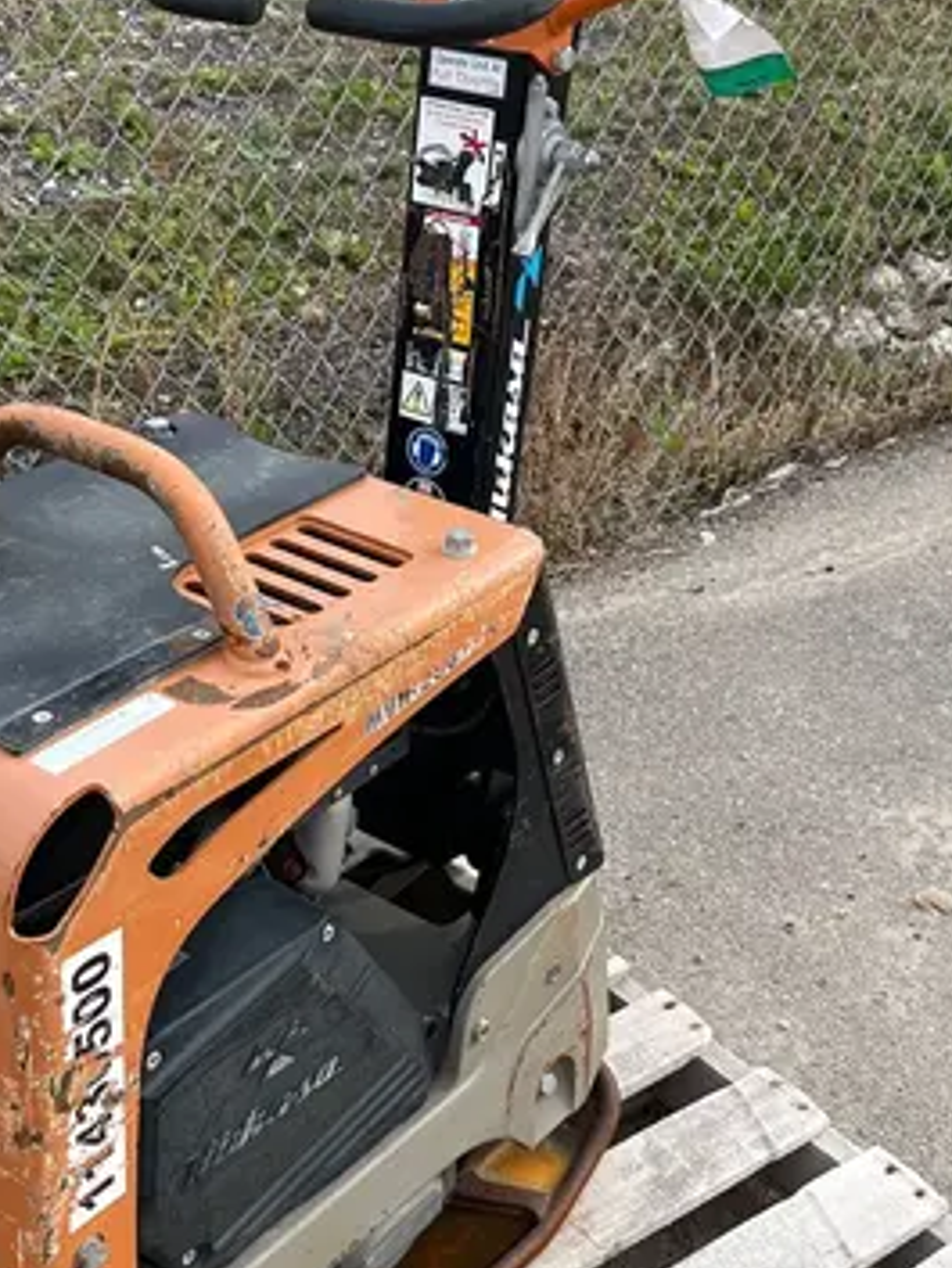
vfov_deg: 35.5
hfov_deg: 26.8
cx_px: 295
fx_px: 1979
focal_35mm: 54
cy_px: 645
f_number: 1.6
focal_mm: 5.1
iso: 50
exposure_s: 1/718
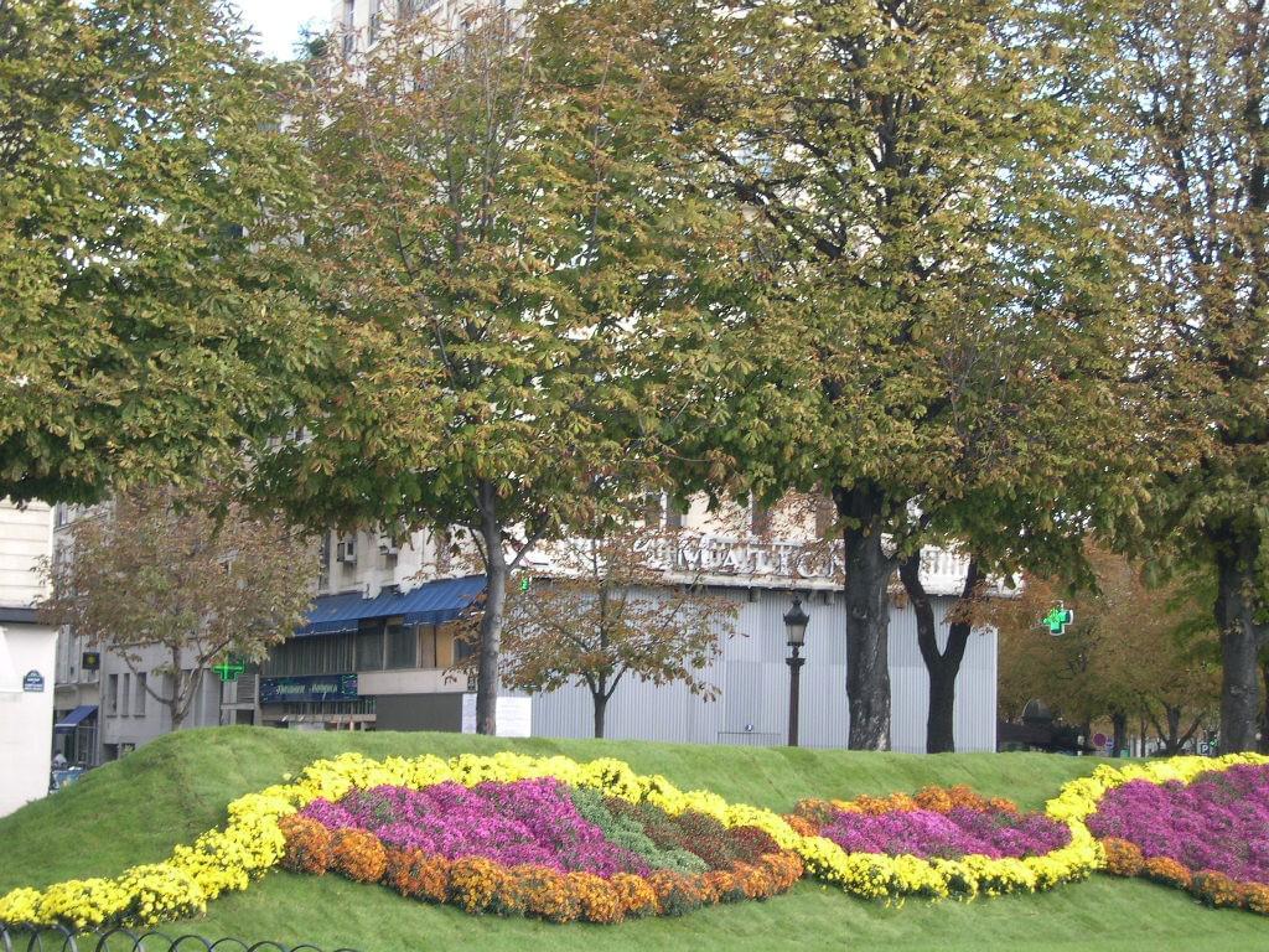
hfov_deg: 31.2
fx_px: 2273
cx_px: 634
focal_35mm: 62
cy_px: 476
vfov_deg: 23.7
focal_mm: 13.2
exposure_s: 1/108
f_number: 3.5
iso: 100
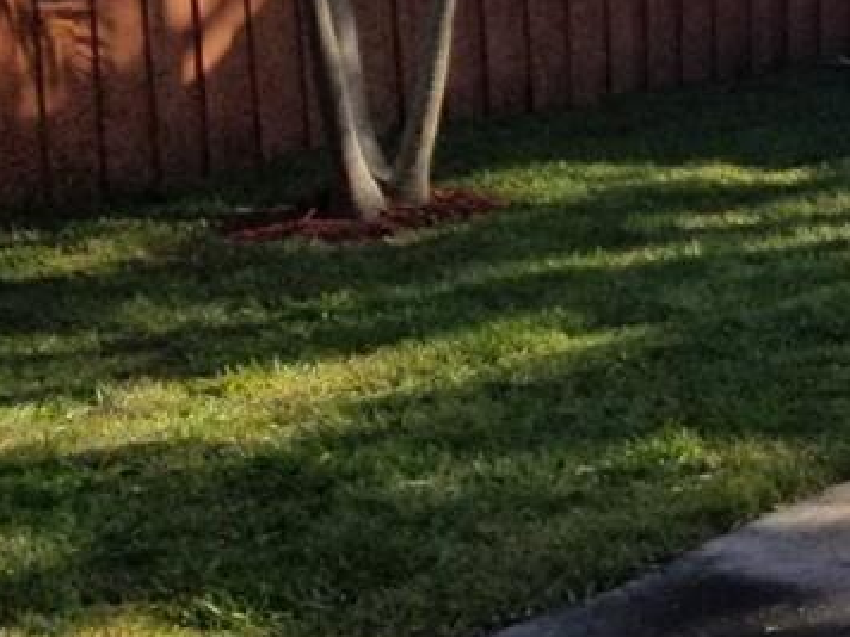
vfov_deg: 12.5
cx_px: 1810
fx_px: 2873
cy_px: -41
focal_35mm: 117
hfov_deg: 13.7
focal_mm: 4.3
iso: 50
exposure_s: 1/2618
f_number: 1.7
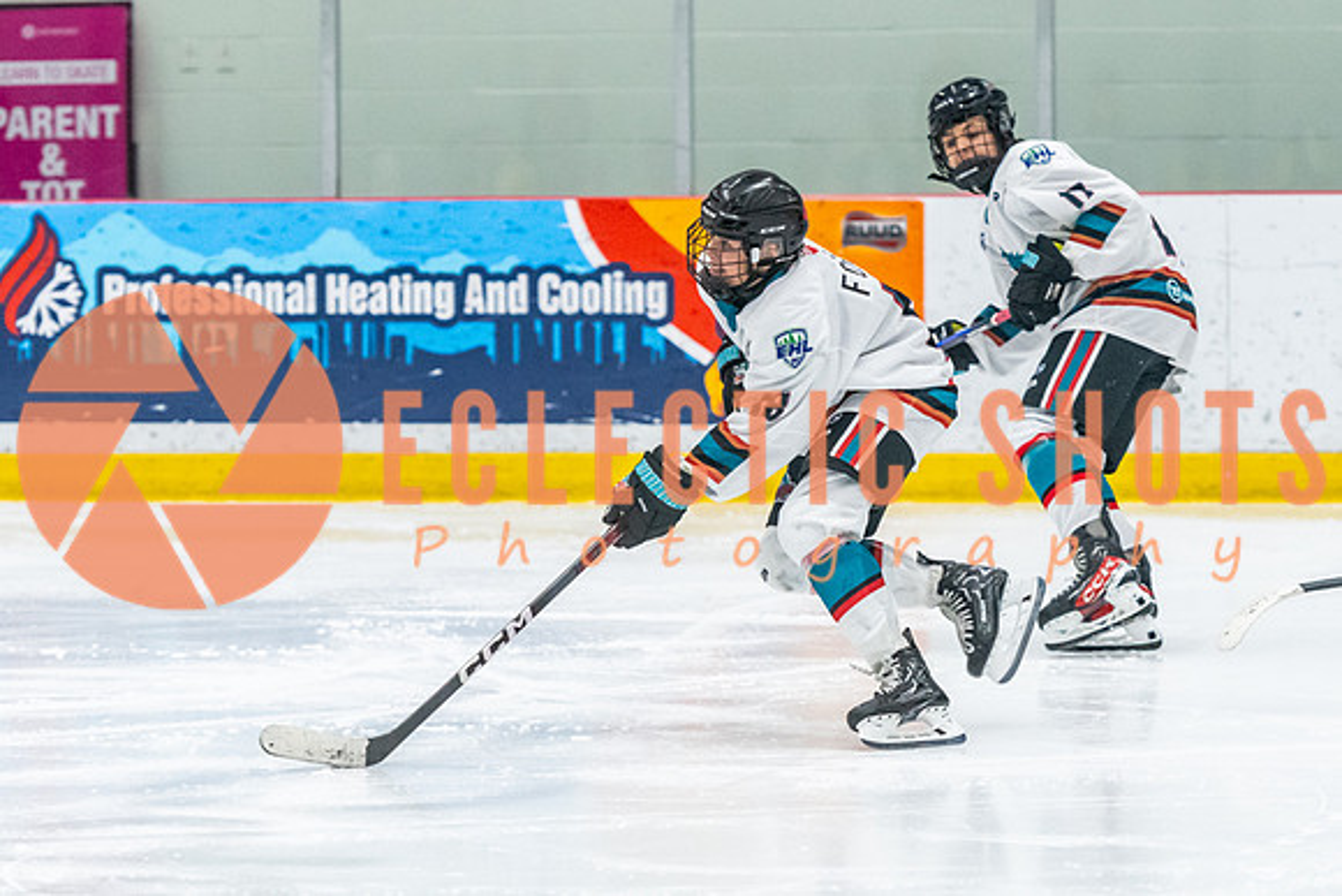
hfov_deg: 9.7
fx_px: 7872
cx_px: 780
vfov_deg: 6.5
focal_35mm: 211
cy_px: 451
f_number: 2.8
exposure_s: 1/800
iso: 4000
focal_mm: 125
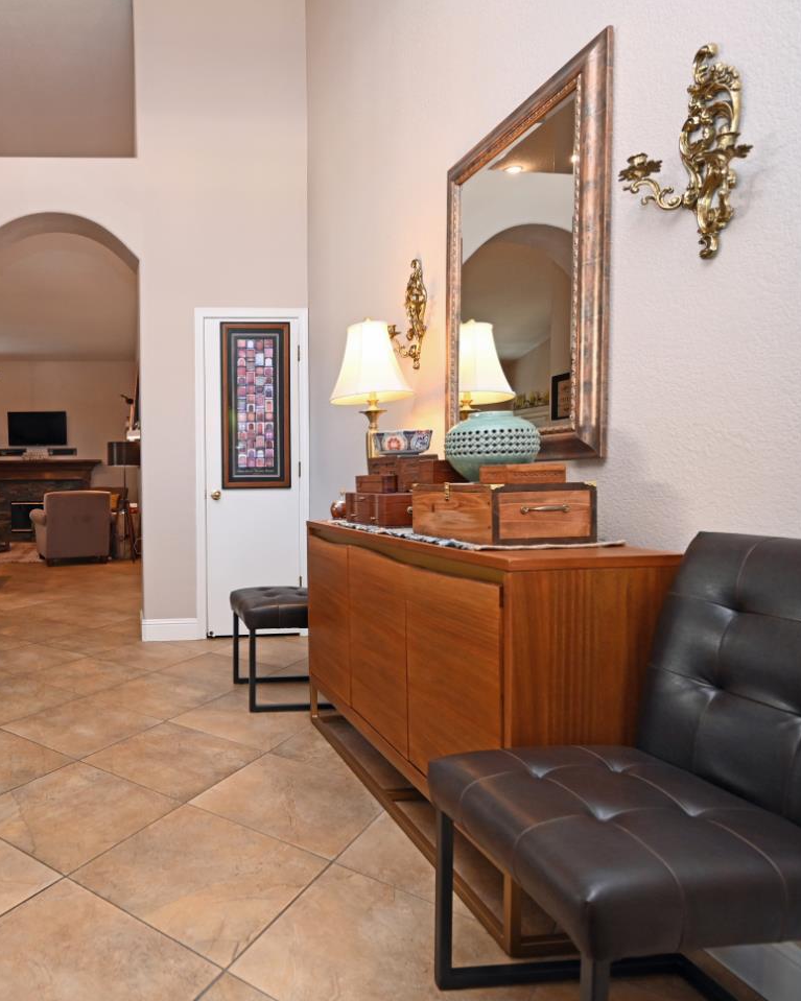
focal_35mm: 22
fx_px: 652
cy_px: 503
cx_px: 160
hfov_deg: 58.3
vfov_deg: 75.0
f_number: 4
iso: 1000
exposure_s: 1/60
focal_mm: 15
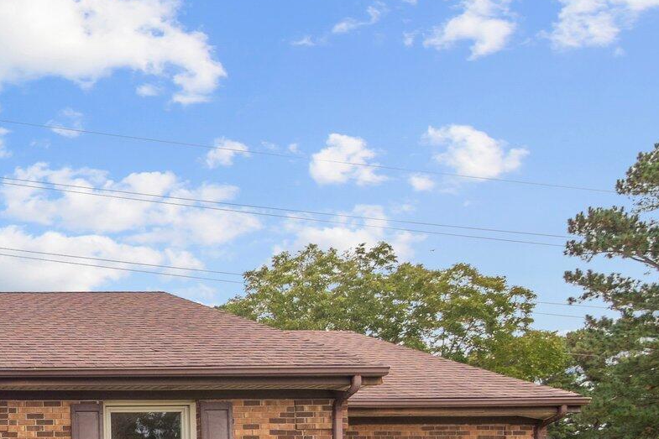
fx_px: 695
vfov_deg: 30.0
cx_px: -149
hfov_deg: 37.2
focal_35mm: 38
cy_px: 525
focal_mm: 7
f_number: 5.6
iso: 200
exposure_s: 1/160
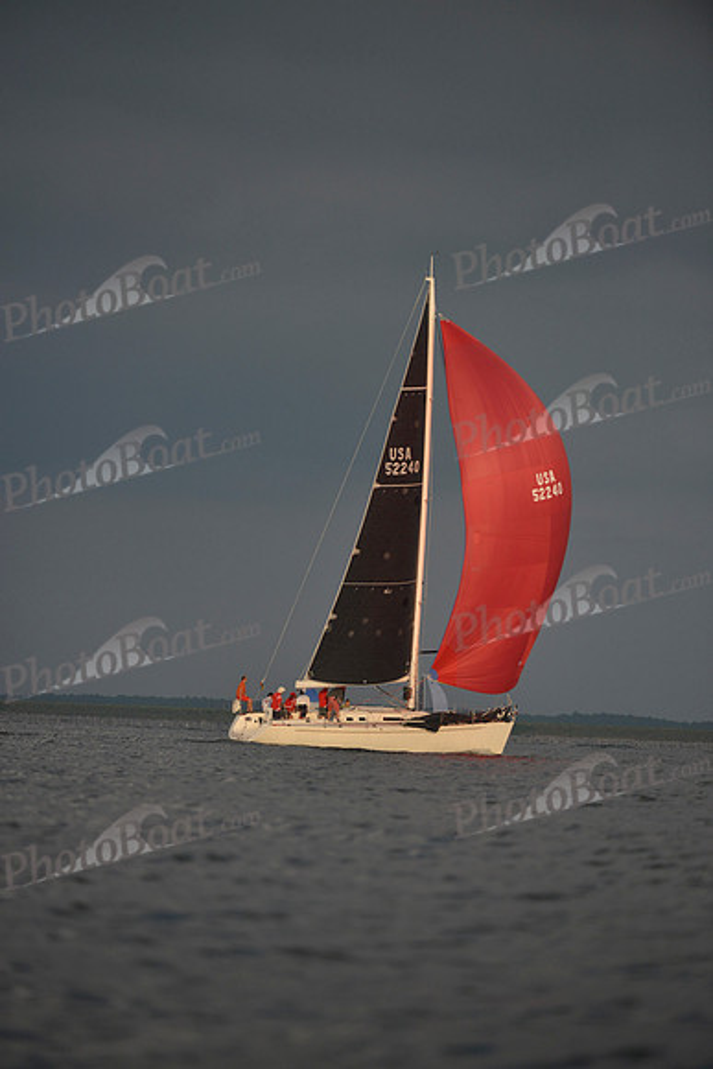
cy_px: 534
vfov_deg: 5.2
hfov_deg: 3.4
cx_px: 356
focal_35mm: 400
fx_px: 11875
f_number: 4
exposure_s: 1/5000
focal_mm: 400
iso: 280
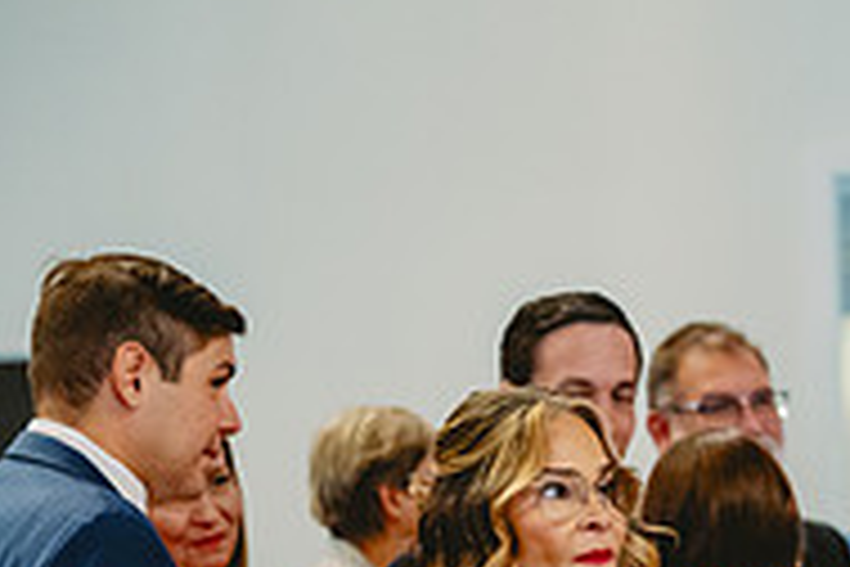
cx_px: 1228
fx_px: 5076
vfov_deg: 6.3
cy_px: 821
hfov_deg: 9.3
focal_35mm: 215
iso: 2500
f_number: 2.8
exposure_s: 1/320
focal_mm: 70
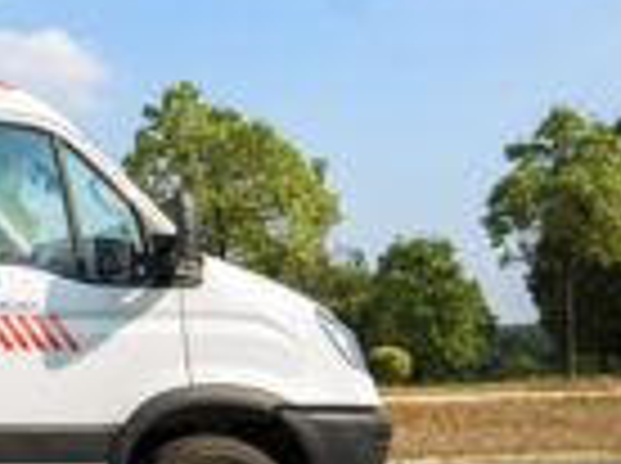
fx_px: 1200
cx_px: -310
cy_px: 264
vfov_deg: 21.8
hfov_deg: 23.3
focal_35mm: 67
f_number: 4
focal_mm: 16
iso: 100
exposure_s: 1/400
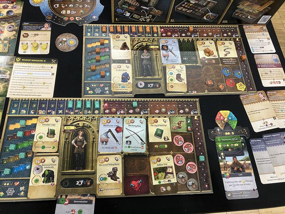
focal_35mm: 28
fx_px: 231
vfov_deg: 49.7
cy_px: 107
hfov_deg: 63.4
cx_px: 142
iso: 80
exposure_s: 1/81
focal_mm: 3.99
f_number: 1.8
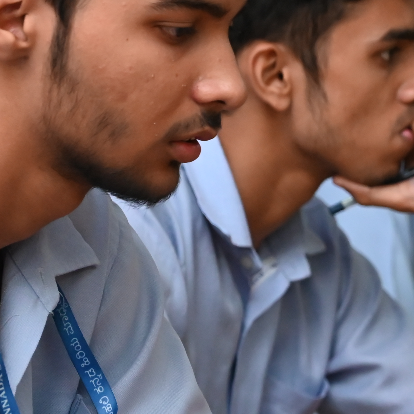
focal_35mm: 251
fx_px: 3396
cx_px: 518
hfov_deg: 6.9
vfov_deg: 7.0
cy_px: 299
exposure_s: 1/200
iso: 2500
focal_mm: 70
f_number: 4.5
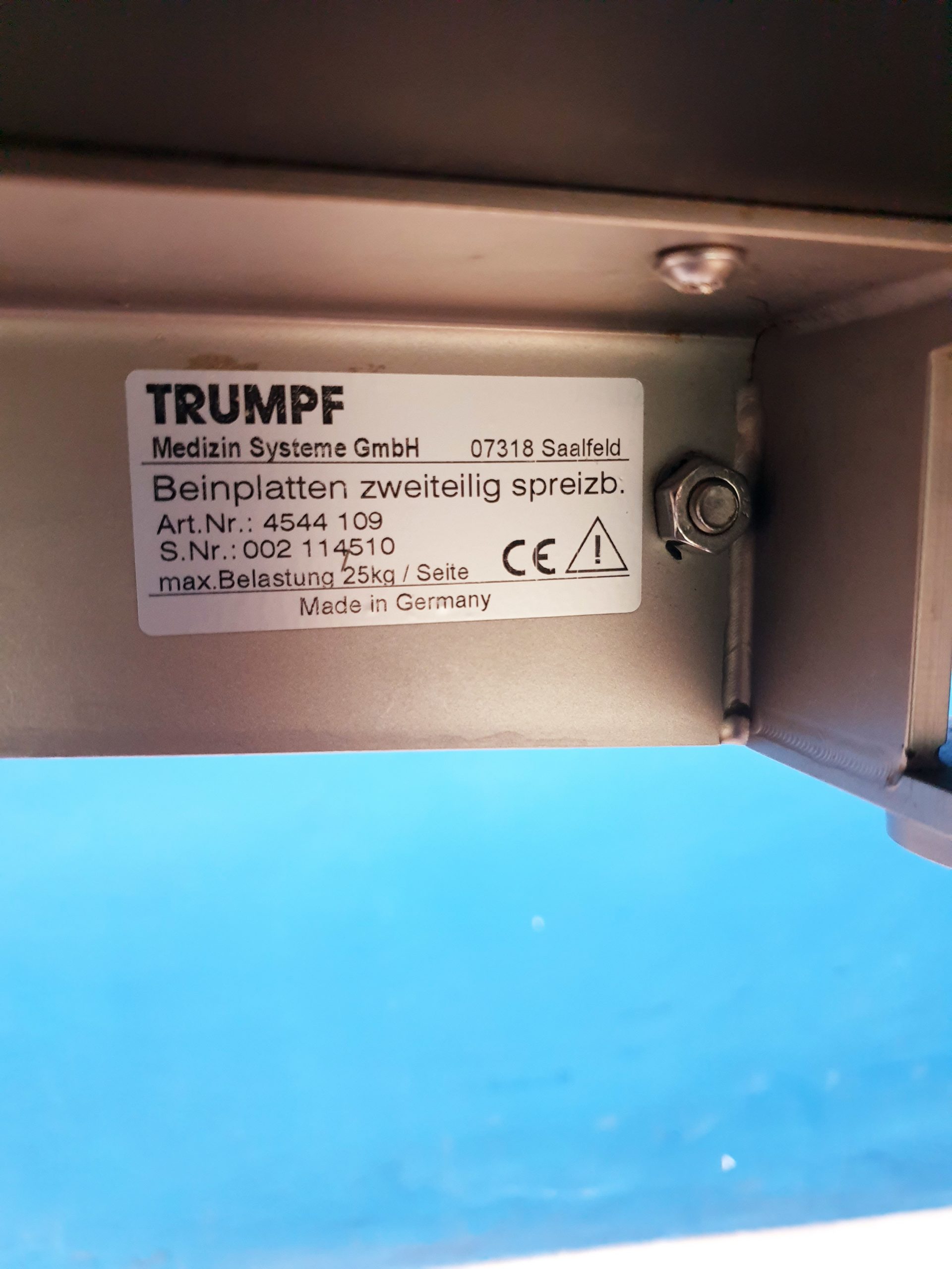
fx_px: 953
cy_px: 634
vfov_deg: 67.3
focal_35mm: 26
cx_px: 476
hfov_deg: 53.1
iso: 320
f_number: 1.5
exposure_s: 1/25
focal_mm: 4.3
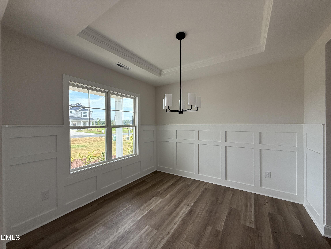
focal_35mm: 14
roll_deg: +0.6
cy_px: 124
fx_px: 134
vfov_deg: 85.7
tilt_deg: +0.7
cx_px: 166
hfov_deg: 102.1
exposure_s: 1/307
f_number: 2.2
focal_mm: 2.22
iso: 64
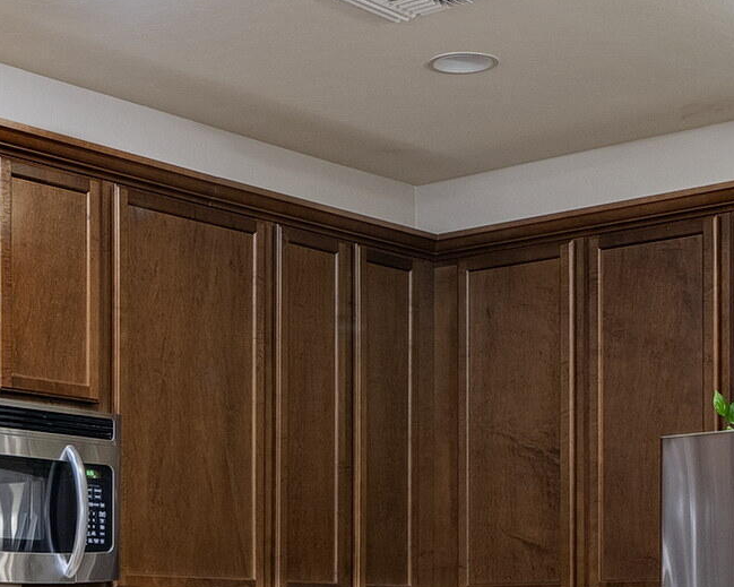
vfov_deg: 17.4
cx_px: 276
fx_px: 1846
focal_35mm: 85
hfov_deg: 22.4
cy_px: 653
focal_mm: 21
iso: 200
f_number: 7.1
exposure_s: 1/10
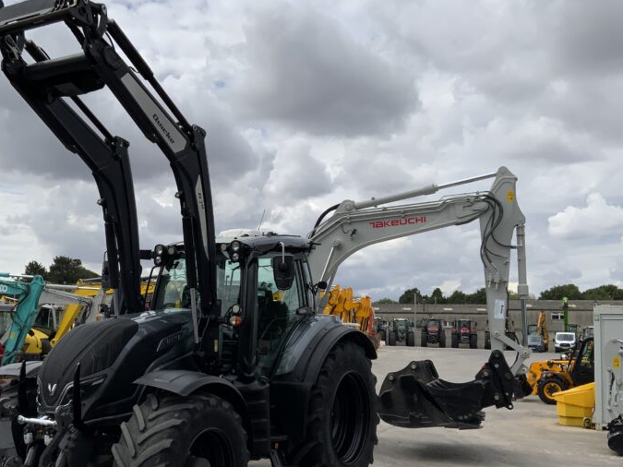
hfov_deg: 42.6
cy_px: 270
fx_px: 792
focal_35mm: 44
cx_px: 226
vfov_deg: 32.8
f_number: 1.8
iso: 20
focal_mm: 3
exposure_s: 1/3788
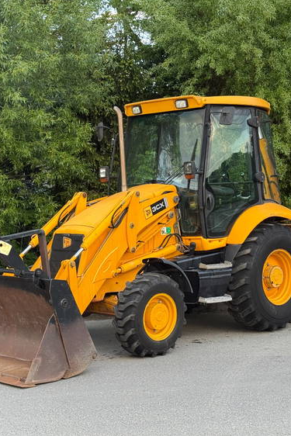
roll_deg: +4.6
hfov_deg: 20.3
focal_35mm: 67
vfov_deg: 30.1
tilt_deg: -2.0
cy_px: 218
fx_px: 812
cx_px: 140
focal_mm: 6.76
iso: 160
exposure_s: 1/212
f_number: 1.78
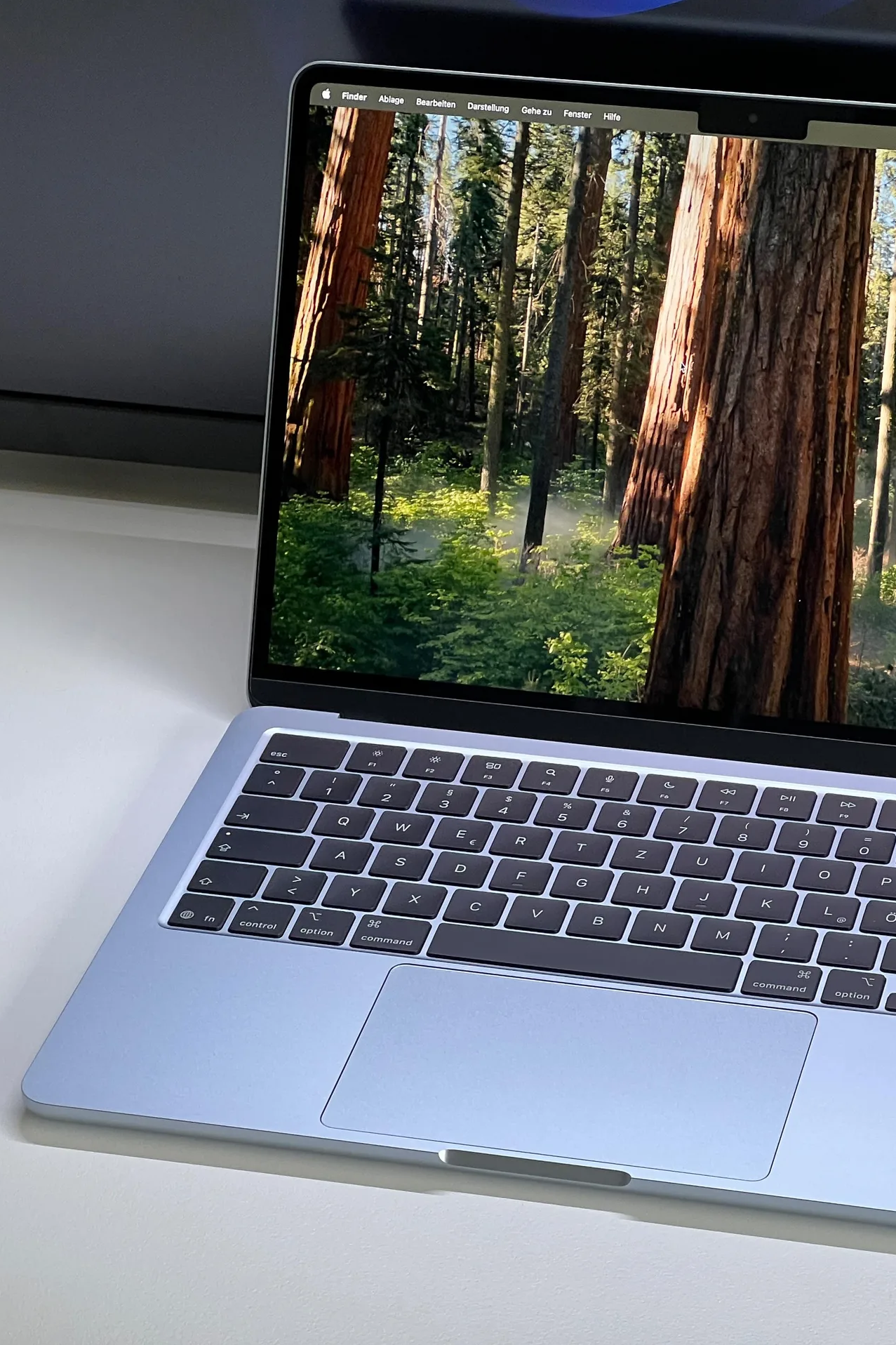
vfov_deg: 19.1
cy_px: 672
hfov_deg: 12.8
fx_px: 3995
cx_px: 643
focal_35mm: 107
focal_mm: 9
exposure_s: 1/99
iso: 125
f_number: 2.8
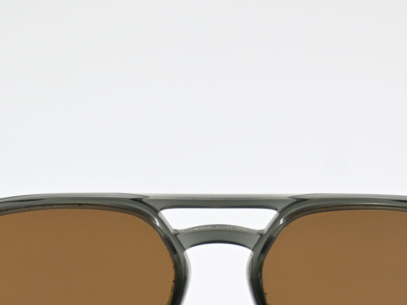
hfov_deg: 7.3
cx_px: 235
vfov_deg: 5.5
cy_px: 344
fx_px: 3177
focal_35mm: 270
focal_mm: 71
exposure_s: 1/400
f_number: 4.8
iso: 400
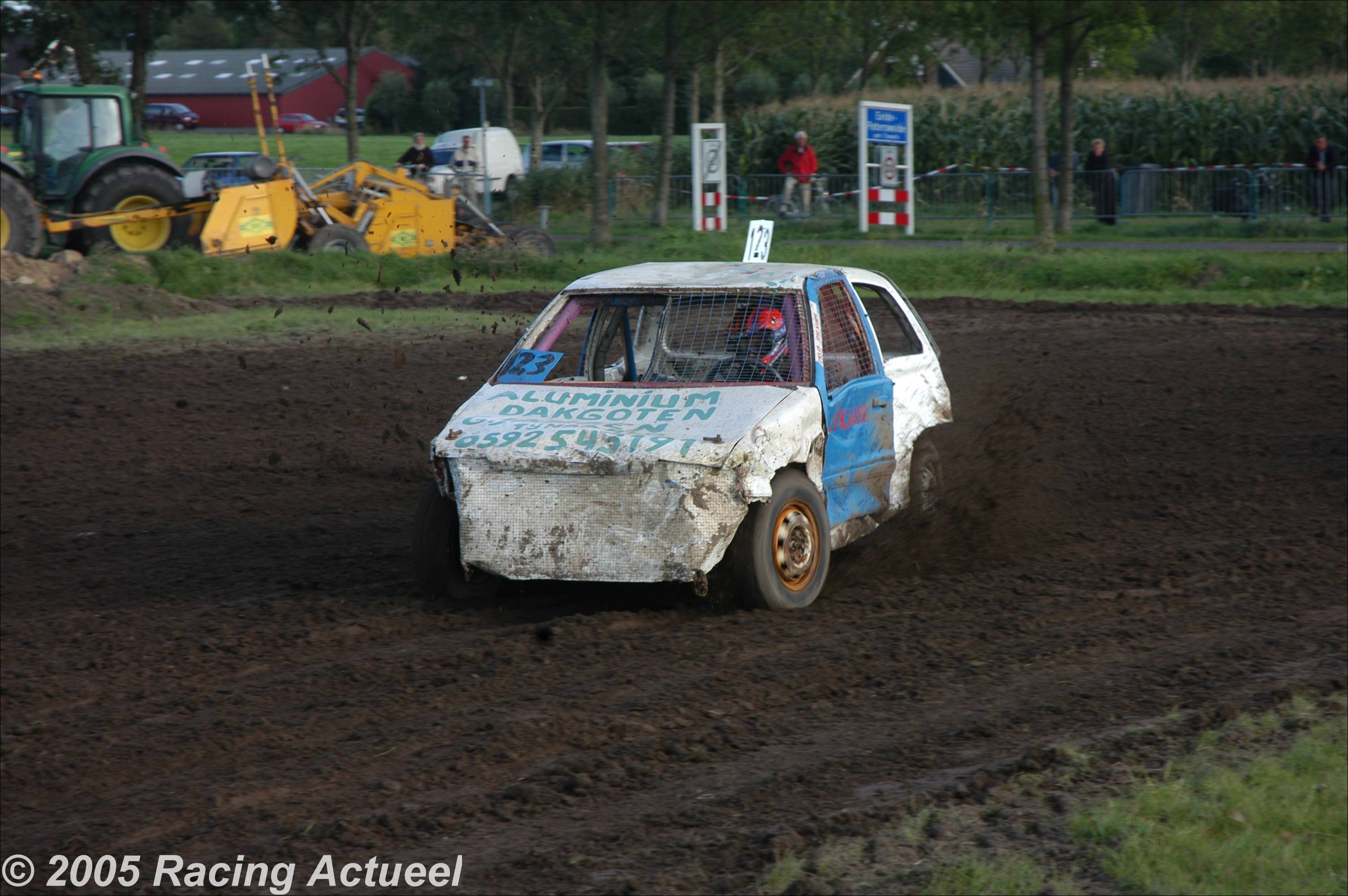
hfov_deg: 19.5
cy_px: 448
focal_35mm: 105
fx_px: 3928
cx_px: 674
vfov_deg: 13.0
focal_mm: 70
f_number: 6.3
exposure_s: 1/160
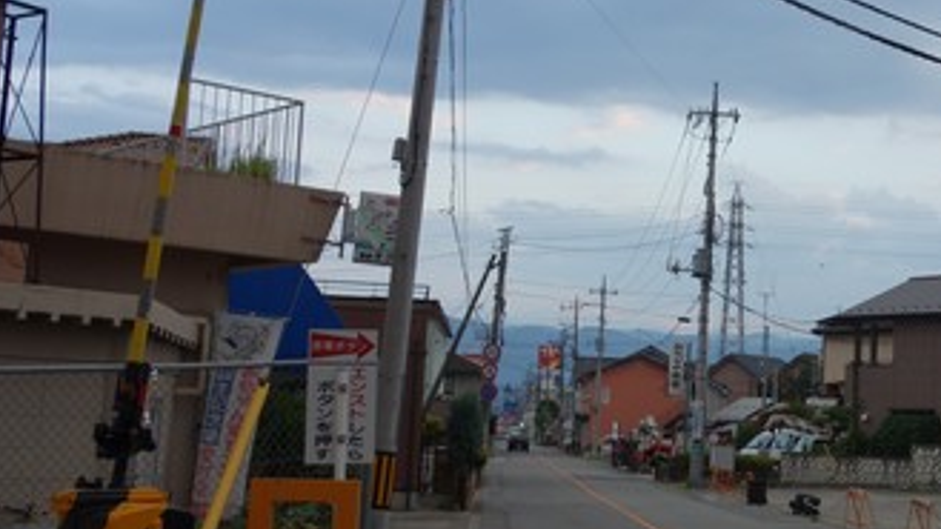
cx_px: 755
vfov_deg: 21.1
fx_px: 1422
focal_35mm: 57
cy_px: 233
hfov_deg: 35.4
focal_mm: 10.4
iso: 125
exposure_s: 1/100
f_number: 3.2
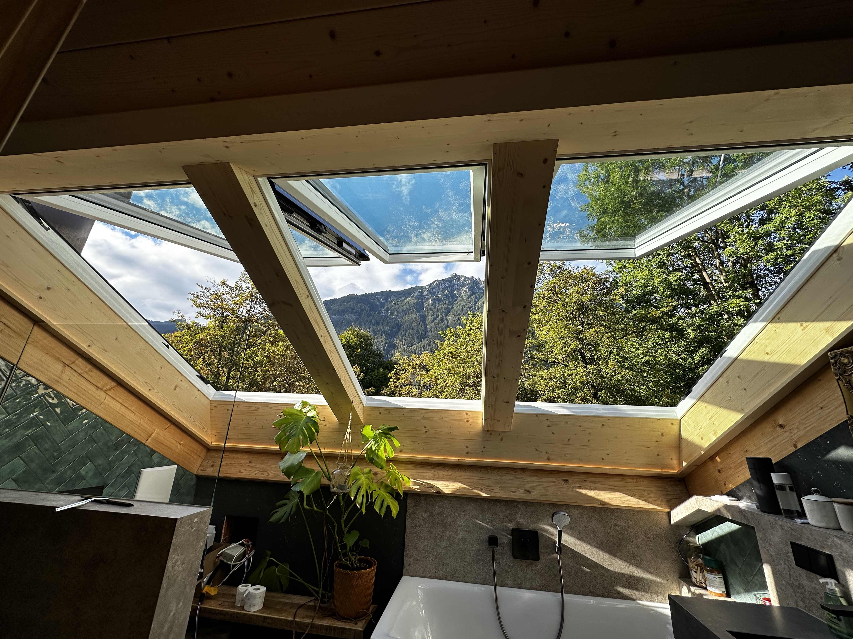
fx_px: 345
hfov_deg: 102.1
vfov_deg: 85.7
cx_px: 426
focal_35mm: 14
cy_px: 320
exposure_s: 1/629
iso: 40
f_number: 2.2
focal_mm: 2.22
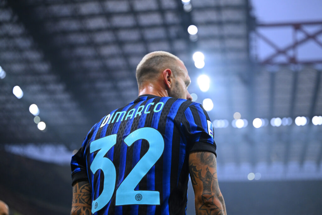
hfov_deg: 28.8
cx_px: 161
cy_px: 108
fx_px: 626
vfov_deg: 19.5
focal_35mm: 70
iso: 2000
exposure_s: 1/1600
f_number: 2.8
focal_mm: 70
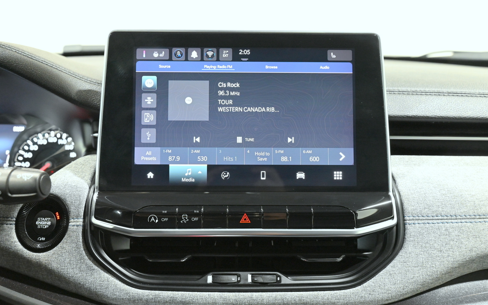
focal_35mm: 35
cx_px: 244
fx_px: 459
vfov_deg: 36.8
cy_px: 161
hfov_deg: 56.0
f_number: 4.5
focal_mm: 33.5
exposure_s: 1/40
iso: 2500
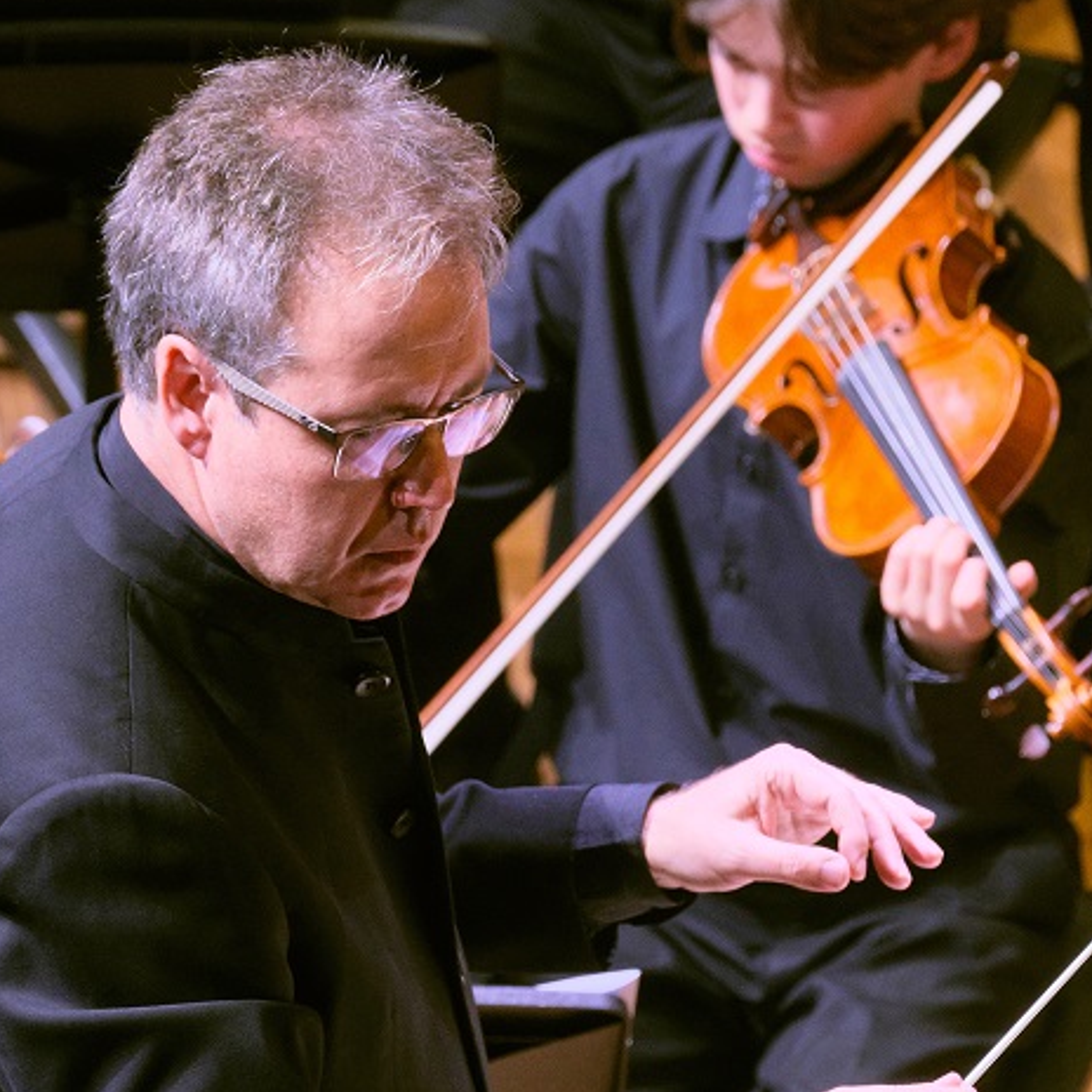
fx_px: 18666
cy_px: 690
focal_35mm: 523
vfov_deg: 3.4
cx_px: 699
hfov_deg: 3.4
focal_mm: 211
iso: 6400
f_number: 6.4
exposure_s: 1/100
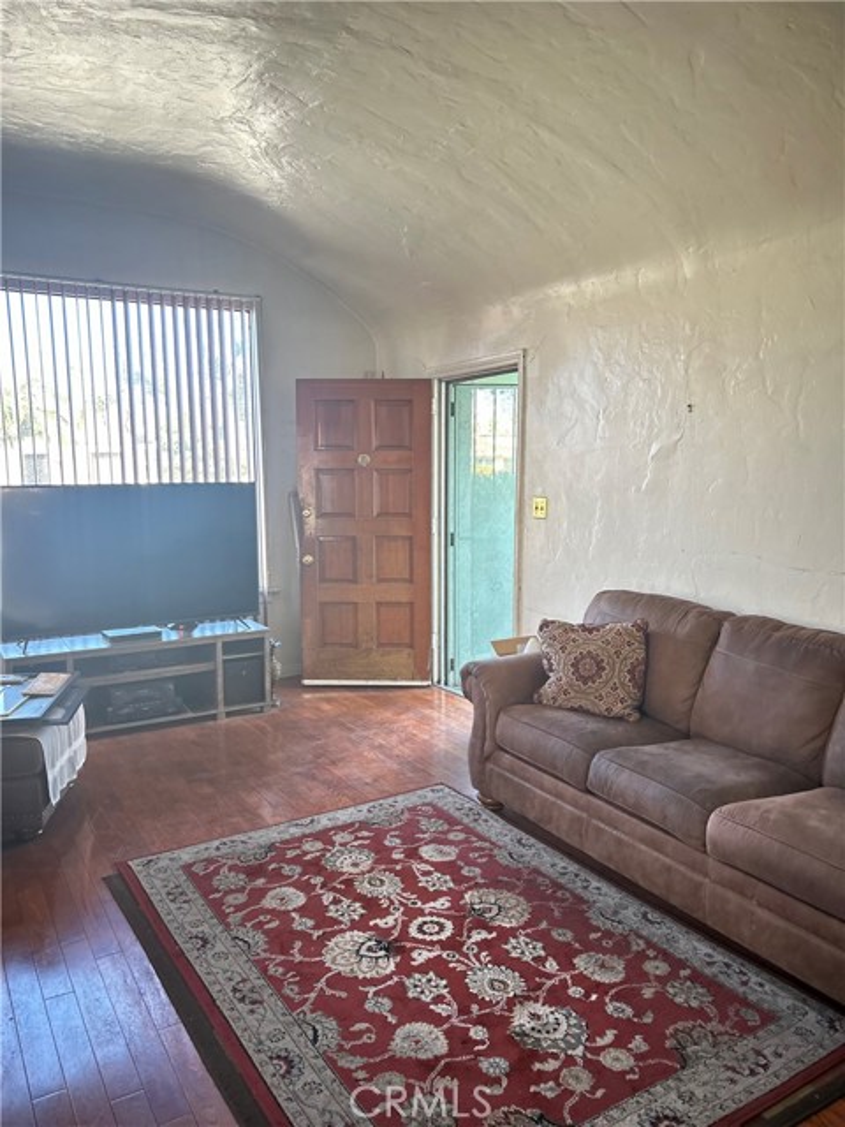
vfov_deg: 67.3
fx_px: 846
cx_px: 422
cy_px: 564
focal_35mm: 26
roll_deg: +1.0
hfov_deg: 53.1
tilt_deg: -7.4
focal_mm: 5.7
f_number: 1.5
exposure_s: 1/60
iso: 160
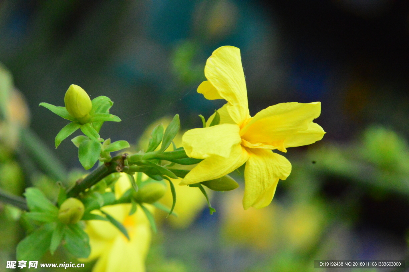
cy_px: 136
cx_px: 204
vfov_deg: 3.1
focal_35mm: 450
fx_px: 5108
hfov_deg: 4.6
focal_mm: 300
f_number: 20
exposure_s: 1/160
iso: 6400
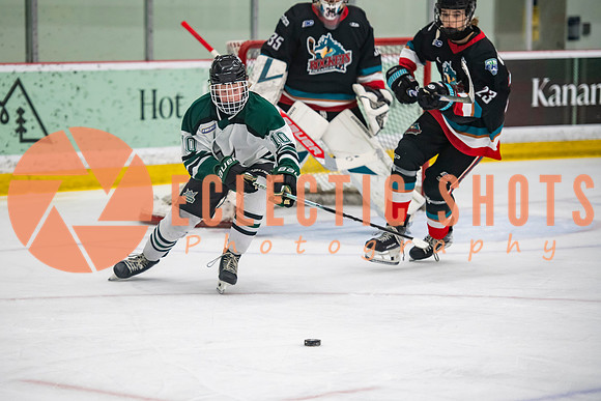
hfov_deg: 13.4
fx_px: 2557
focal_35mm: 153
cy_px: 205
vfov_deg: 9.0
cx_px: 260
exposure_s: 1/640
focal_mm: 135
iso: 2000
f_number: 3.2
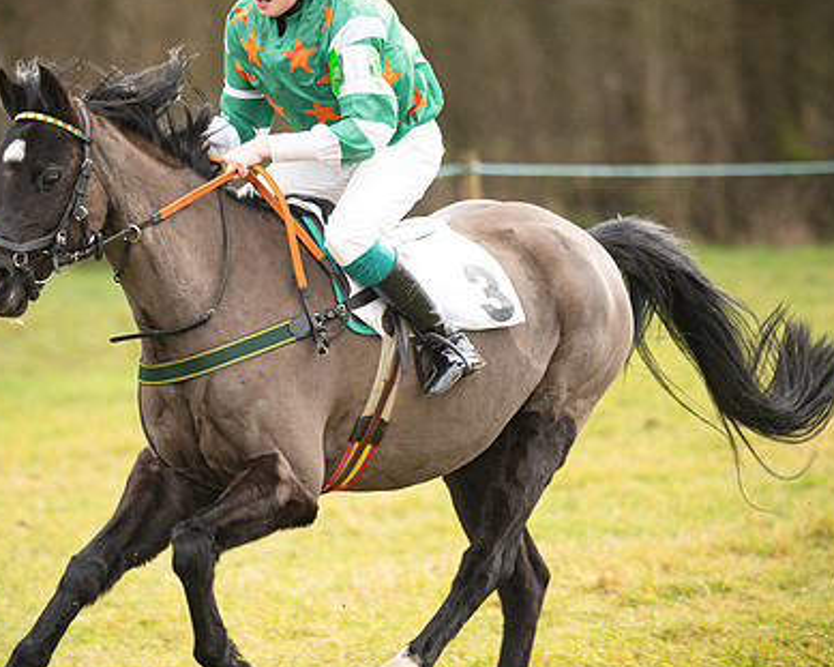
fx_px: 6687
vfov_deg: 5.7
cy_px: 279
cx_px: 320
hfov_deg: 7.1
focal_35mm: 271
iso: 160
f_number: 1.8
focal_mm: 135
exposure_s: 1/1000
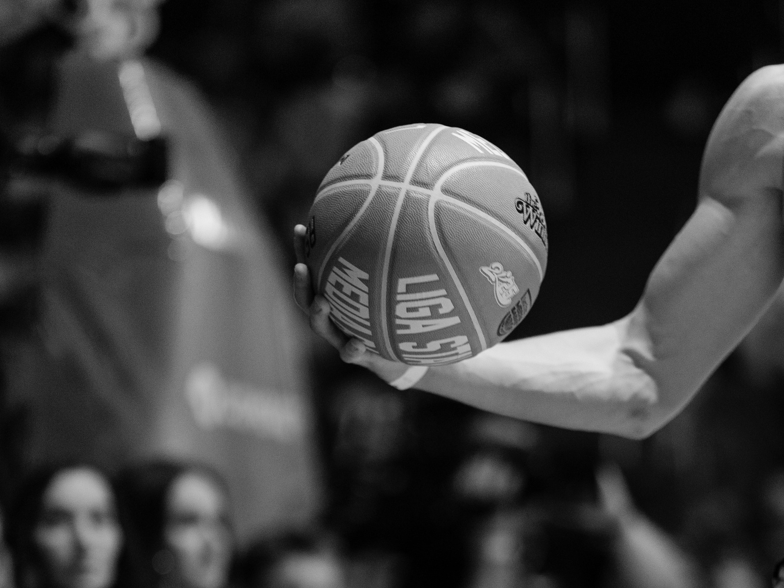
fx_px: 3647
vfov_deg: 9.1
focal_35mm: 161
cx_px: 488
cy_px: 642
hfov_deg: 12.3
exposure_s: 1/800
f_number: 1.4
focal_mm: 85
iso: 1000
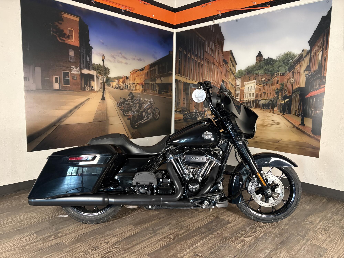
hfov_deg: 67.3
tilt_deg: -7.1
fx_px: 258
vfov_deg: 53.1
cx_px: 172
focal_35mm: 26
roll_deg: -0.8
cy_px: 129
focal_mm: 5.96
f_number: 1.6
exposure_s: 1/58
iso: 500
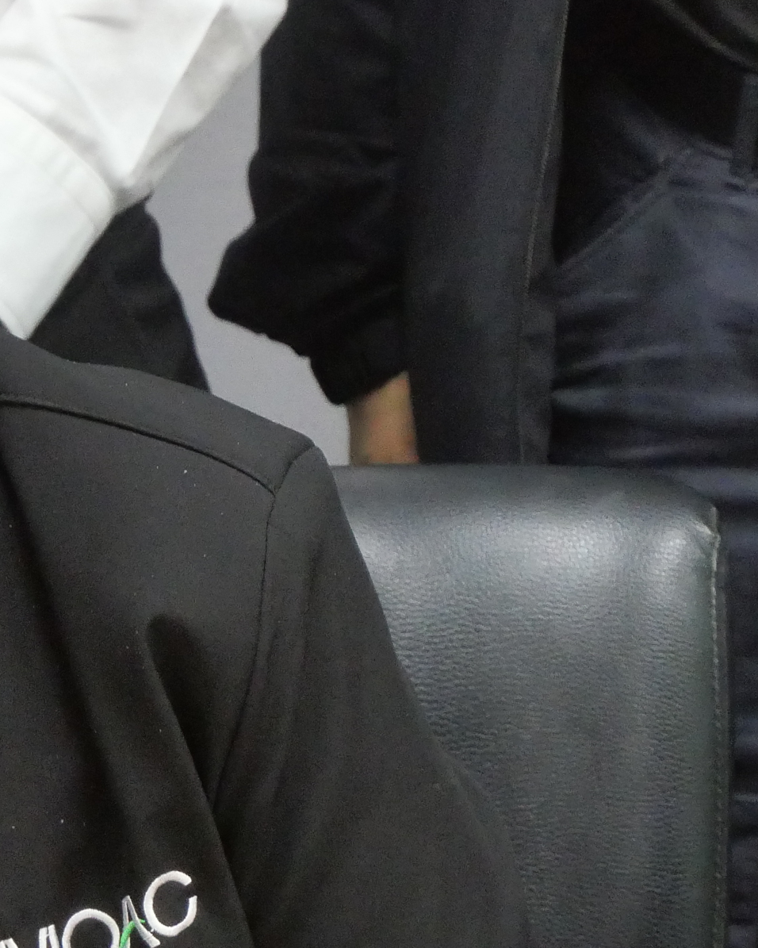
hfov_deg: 5.4
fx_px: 7936
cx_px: 1272
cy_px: 393
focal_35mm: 283
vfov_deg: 6.8
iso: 3200
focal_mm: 47
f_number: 5.6
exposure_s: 1/60
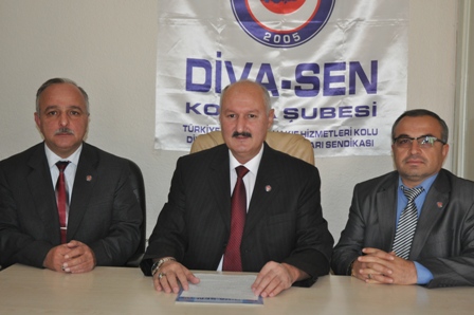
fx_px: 691
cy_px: 158
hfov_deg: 37.9
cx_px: 237
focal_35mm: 52
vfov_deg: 25.7
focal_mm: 35
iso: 800
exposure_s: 1/60
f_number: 4.2
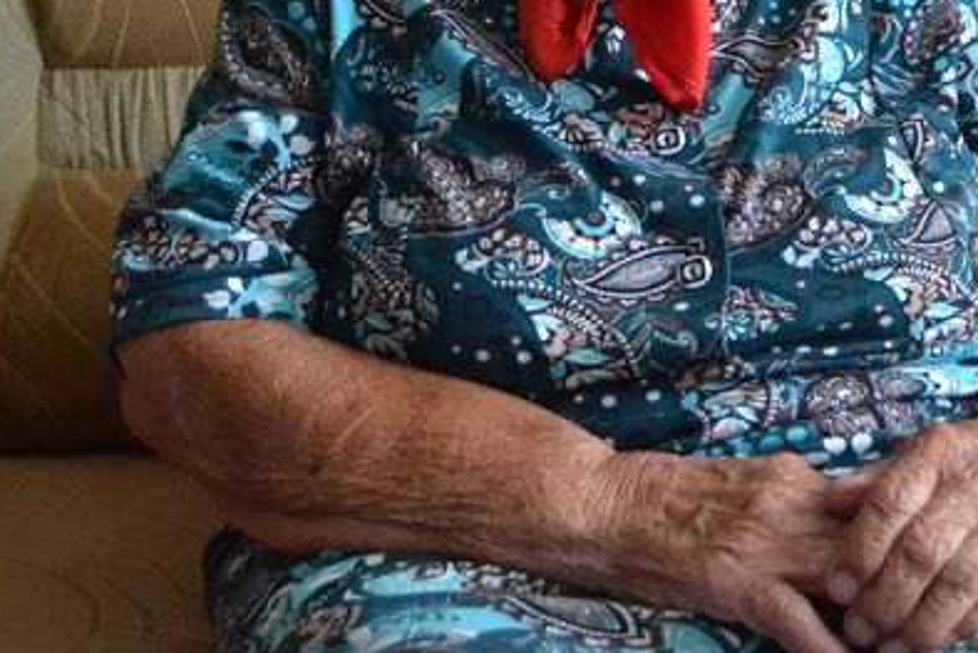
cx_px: 809
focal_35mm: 89
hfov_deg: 22.5
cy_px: -67
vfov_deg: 15.0
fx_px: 2419
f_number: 4.2
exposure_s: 1/250
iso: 3200
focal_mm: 26
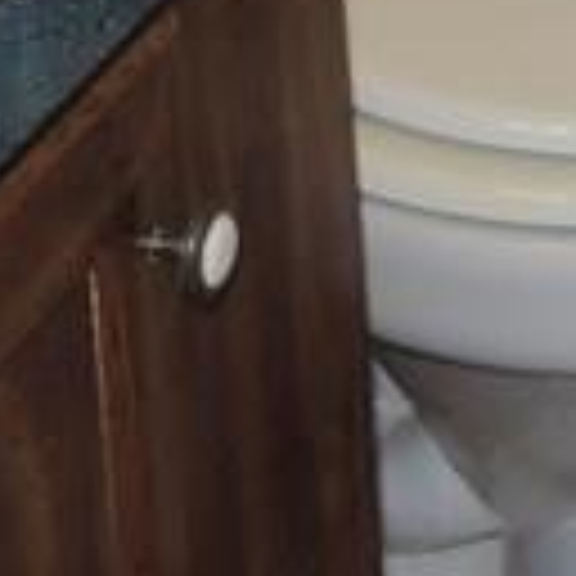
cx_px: 1179
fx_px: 3200
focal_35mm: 170
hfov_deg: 9.6
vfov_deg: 9.4
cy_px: -716
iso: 200
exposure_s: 1/30
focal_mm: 4.3
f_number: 3
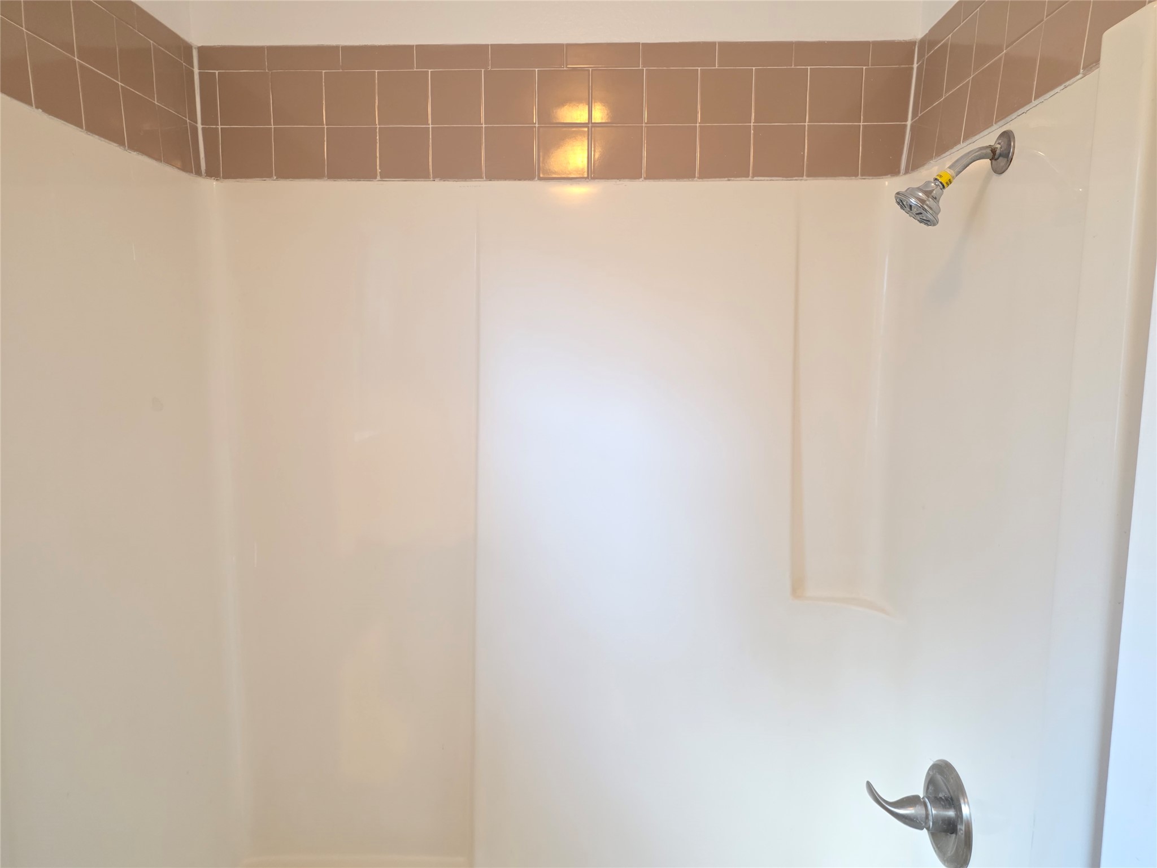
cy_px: 434
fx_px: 769
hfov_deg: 73.9
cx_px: 578
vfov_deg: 58.9
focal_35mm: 23
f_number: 1.7
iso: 640
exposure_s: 1/120
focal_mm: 6.25
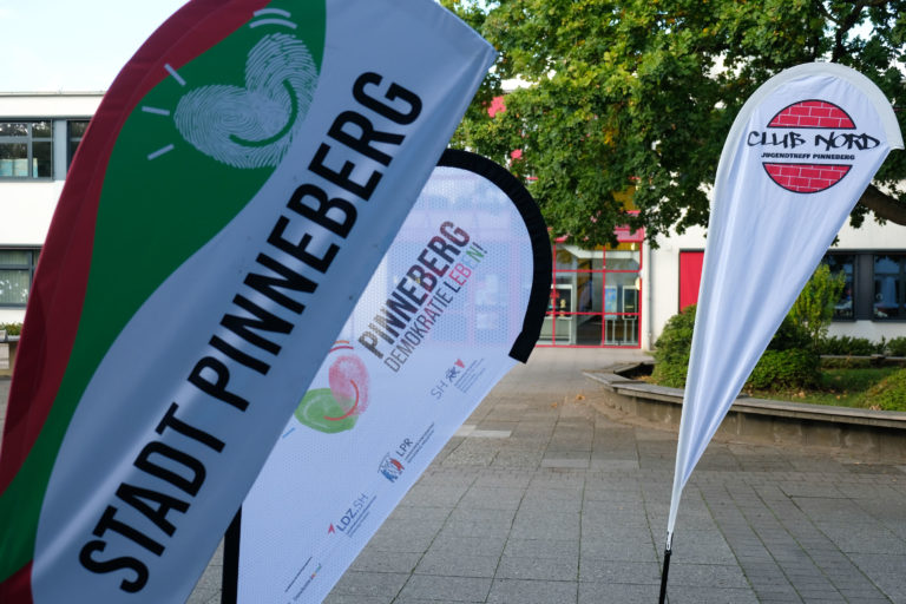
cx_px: 453
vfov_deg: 33.4
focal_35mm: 40
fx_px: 1007
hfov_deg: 48.5
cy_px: 302
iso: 200
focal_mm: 26.5
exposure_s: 1/400
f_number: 3.2
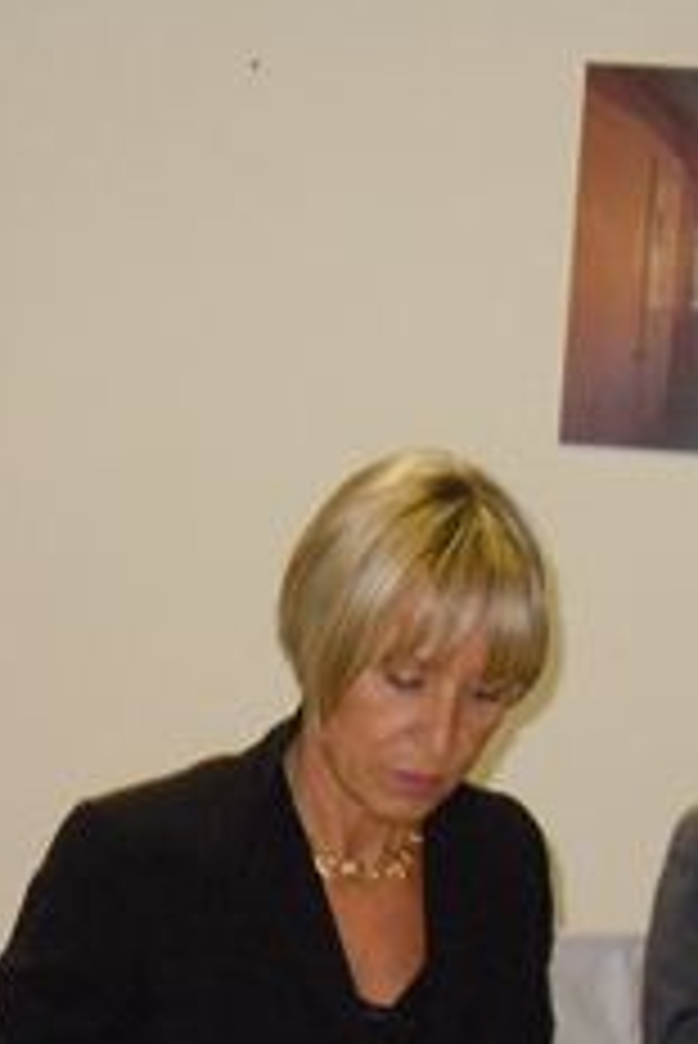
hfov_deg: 9.8
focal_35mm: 140
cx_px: 324
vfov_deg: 14.5
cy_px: 990
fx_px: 4065
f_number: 3.9
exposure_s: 1/30
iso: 500
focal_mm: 9.3
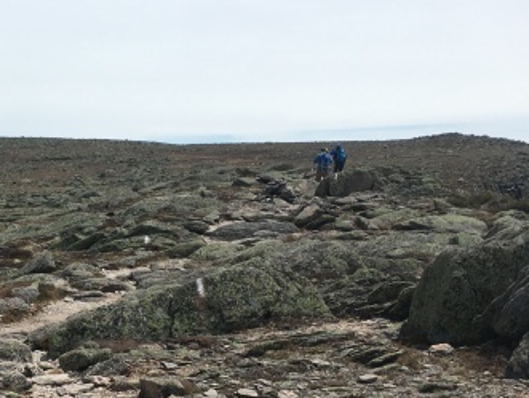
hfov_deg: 26.6
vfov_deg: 21.0
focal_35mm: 70
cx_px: 32
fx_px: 1071
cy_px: 269
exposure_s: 1/2564
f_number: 2.2
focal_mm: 4.15
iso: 25
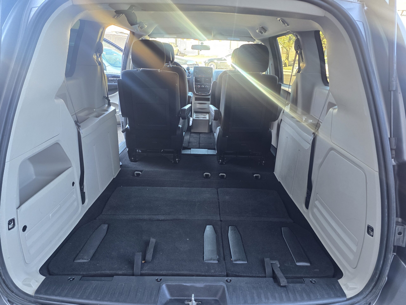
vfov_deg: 58.9
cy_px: 152
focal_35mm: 23
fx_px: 270
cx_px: 203
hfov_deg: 73.9
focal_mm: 6.3
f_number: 1.7
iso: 160
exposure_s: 1/120
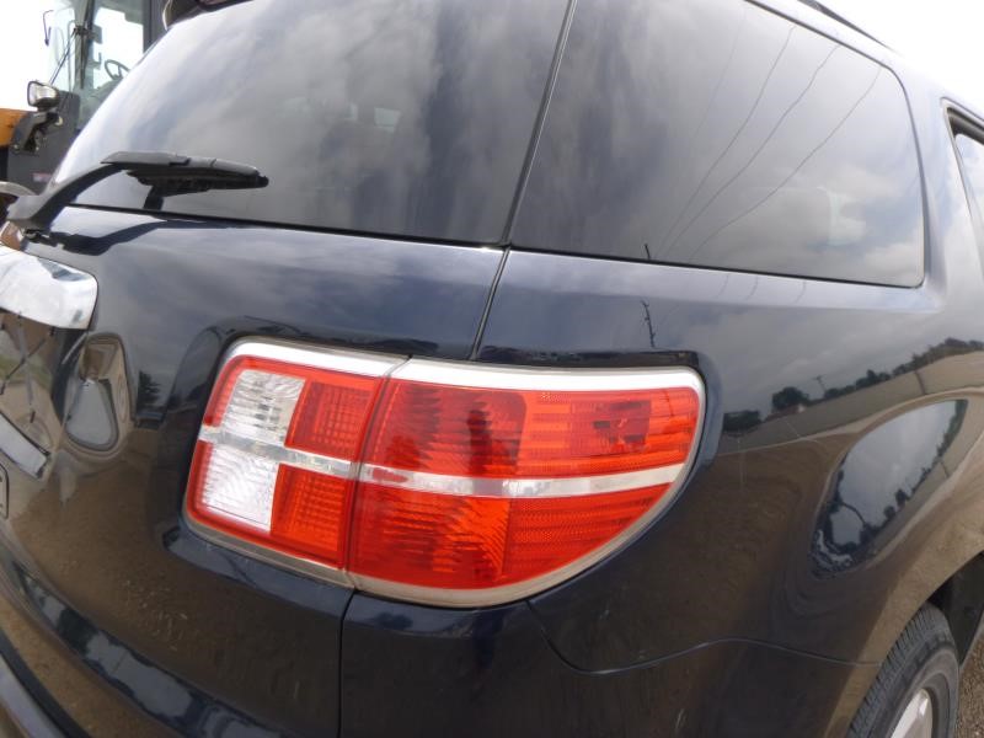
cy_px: 369
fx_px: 711
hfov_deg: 69.4
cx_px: 492
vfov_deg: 54.9
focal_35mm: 25
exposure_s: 1/250
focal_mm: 4.5
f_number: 3.9
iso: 100
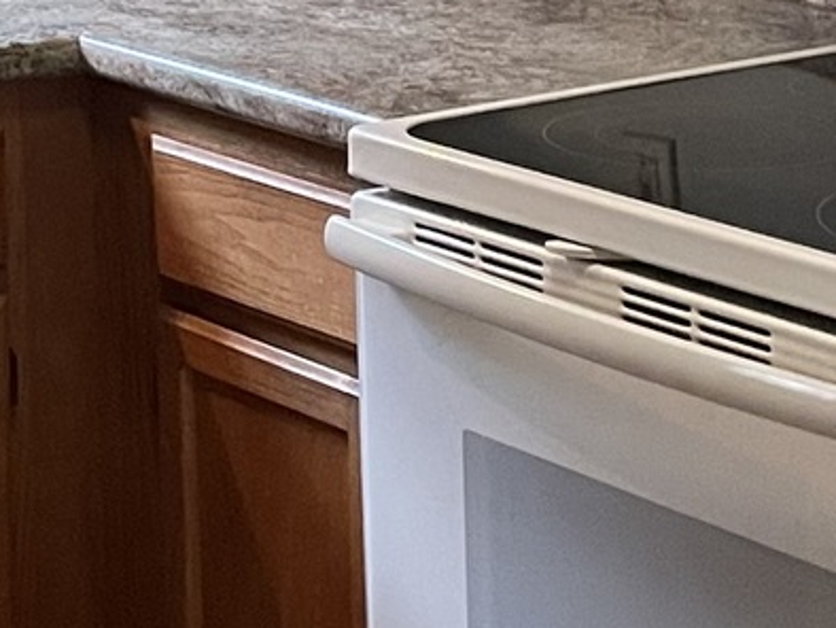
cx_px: -352
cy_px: -354
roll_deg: +3.1
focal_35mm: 152
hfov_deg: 12.4
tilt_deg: -3.3
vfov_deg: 9.5
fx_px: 3673
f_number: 1.6
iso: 400
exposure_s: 1/60
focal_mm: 4.2
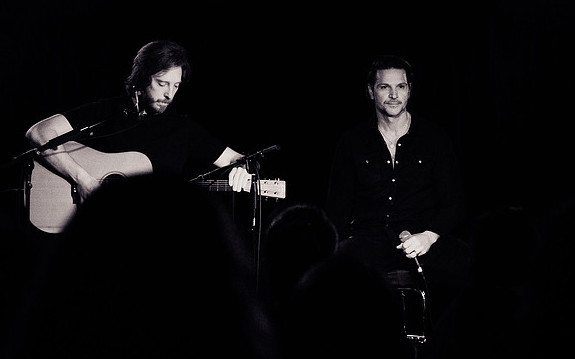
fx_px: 1911
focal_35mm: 122
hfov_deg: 17.0
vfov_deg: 10.7
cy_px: 168
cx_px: 419
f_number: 4
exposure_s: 1/640
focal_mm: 70
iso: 3200
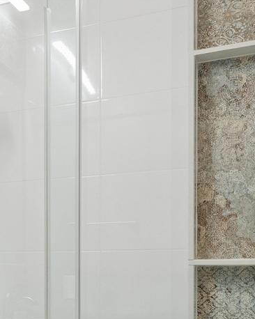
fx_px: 626
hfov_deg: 20.0
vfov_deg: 27.9
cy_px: 262
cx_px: -123
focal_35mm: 66
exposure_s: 1/80
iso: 1250
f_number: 7.1
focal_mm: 15.8
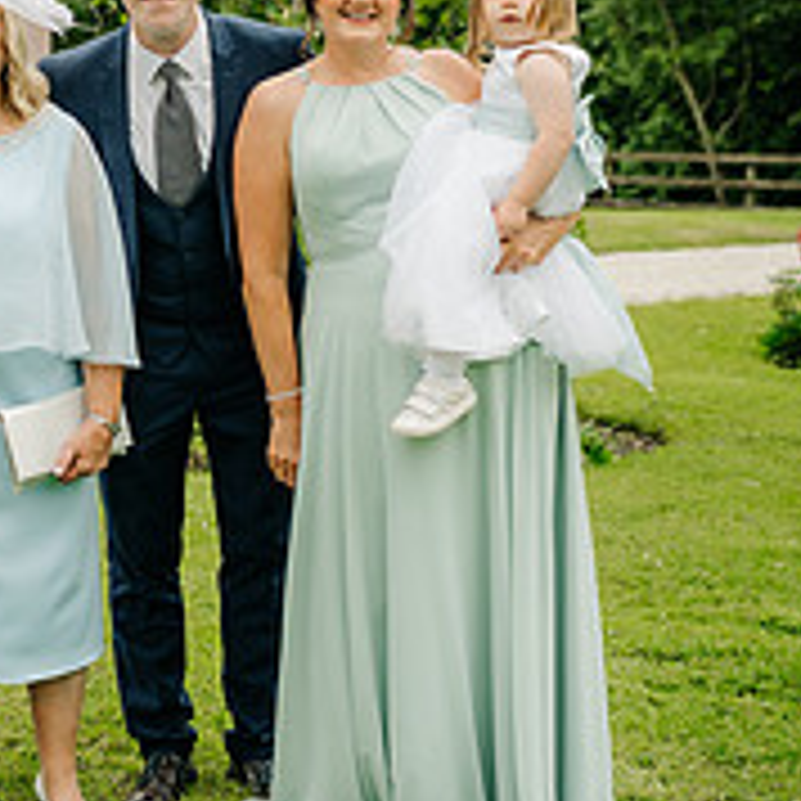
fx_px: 2539
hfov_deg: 16.3
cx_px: -418
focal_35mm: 97
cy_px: 178
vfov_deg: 17.8
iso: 100
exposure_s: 1/640
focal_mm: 35
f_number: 2.2
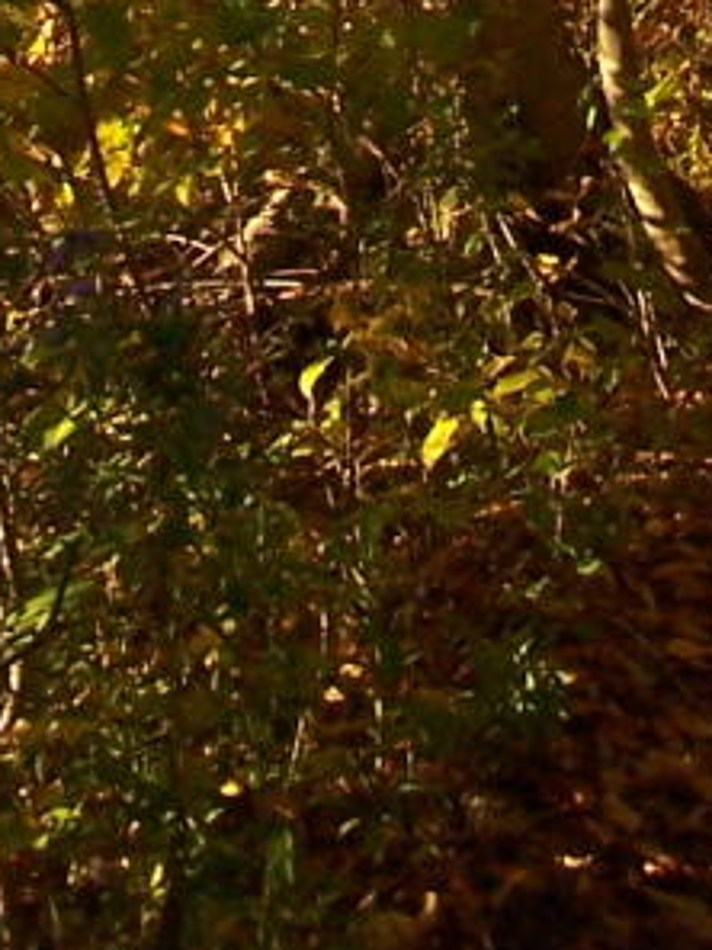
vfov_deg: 10.2
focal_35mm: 175
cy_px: -1125
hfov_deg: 8.5
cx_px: 577
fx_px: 4799
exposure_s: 1/250
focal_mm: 6.3
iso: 100
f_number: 2.8
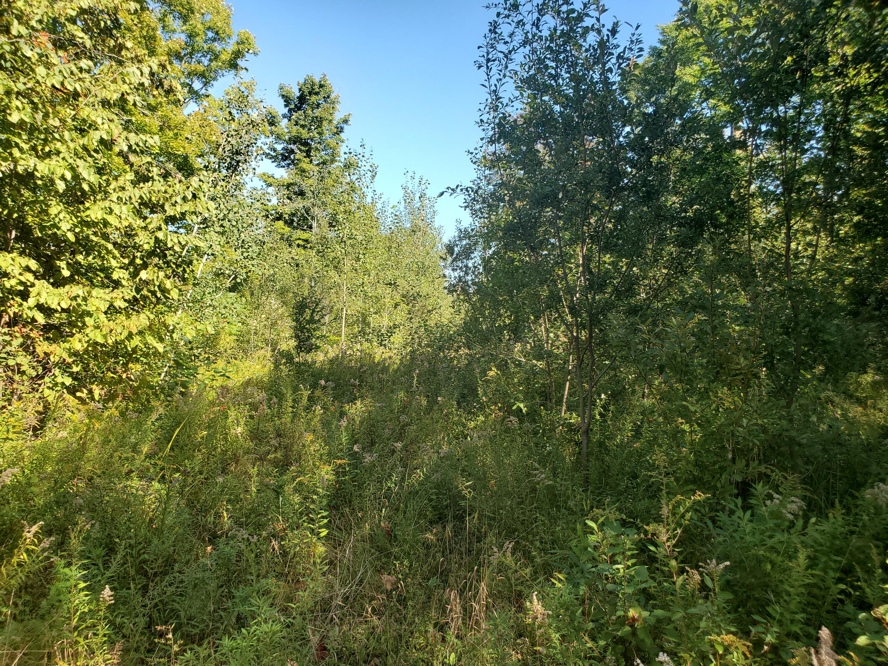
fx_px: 667
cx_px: 444
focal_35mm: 26
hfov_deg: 67.3
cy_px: 333
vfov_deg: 53.1
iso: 50
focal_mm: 4.3
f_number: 2.4
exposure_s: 1/485
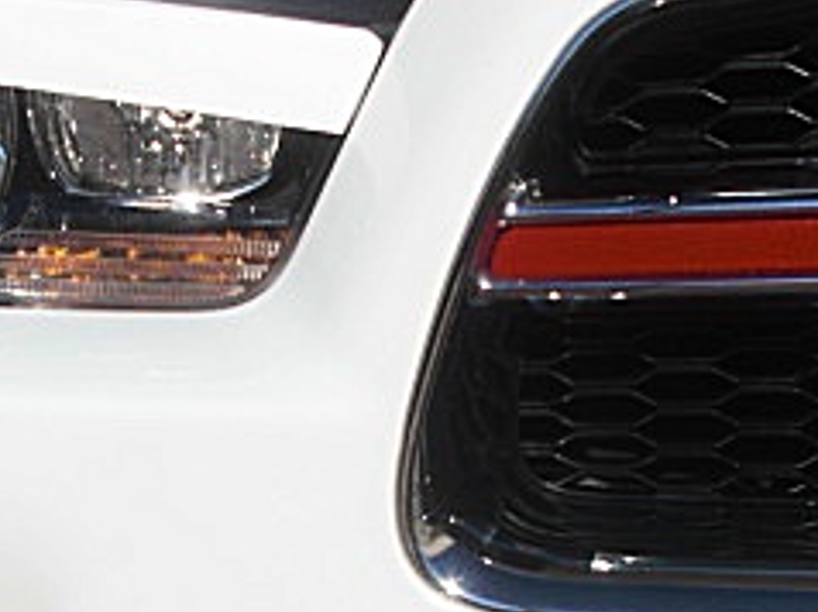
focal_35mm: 97
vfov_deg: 15.2
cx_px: 299
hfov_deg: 20.2
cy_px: 440
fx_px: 2290
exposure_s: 1/320
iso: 50
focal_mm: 6.3
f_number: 7.9
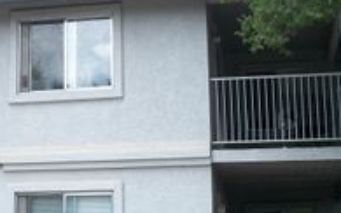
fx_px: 809
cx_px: 56
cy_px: 123
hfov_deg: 23.4
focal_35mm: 87
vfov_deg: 15.0
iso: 80
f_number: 2.9
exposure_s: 1/400
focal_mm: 5.7
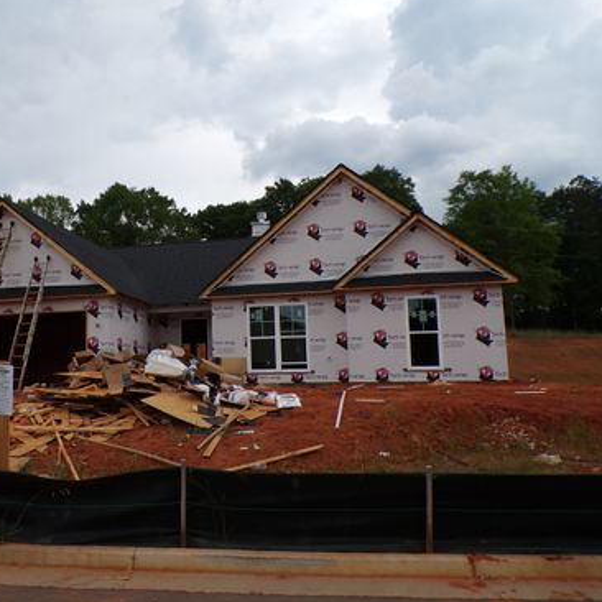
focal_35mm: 29
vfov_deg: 55.6
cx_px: 202
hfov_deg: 54.5
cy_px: 299
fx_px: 571
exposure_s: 1/600
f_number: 4.4
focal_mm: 4.3
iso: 100
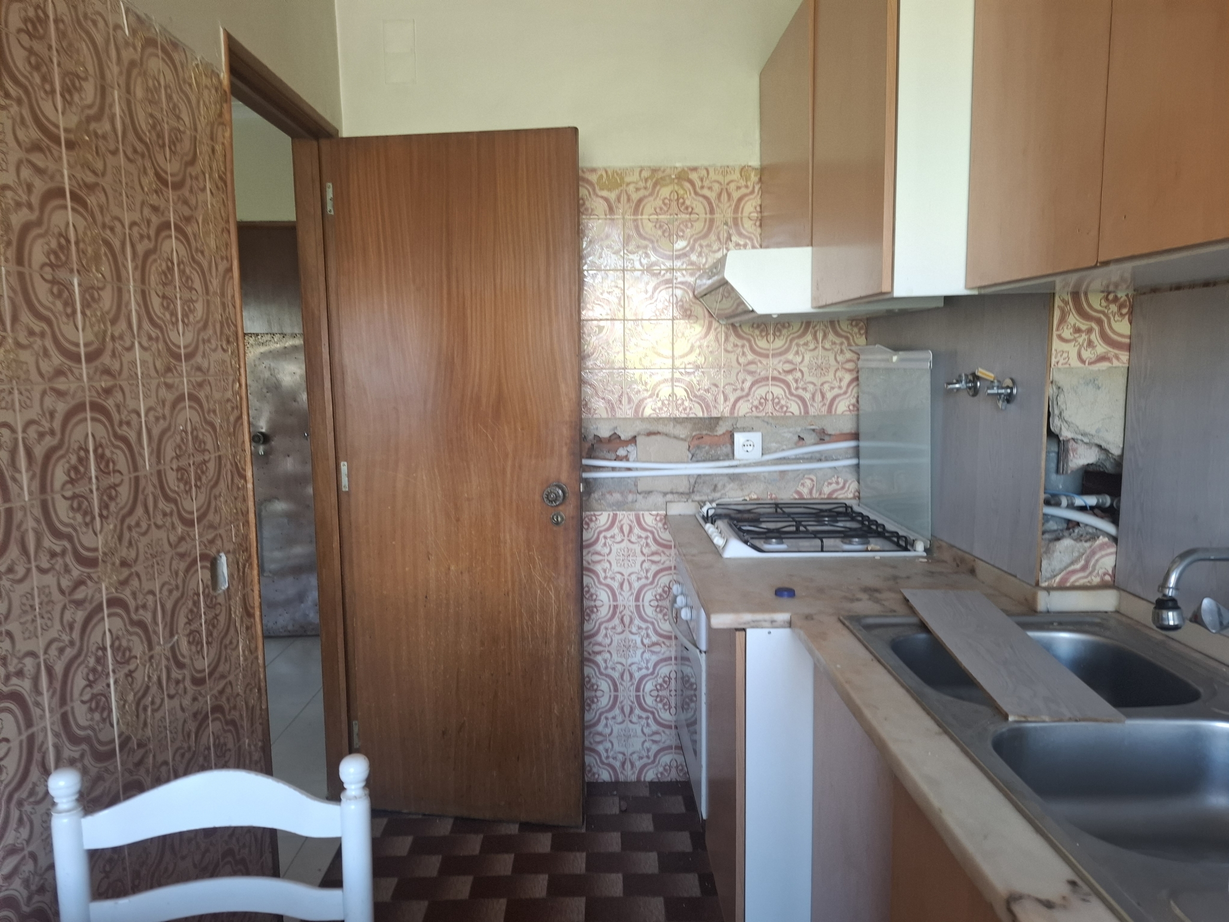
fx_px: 817
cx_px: 614
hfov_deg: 73.9
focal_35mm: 23
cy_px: 461
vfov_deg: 58.9
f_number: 1.8
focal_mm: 5.54
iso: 160
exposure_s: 1/60
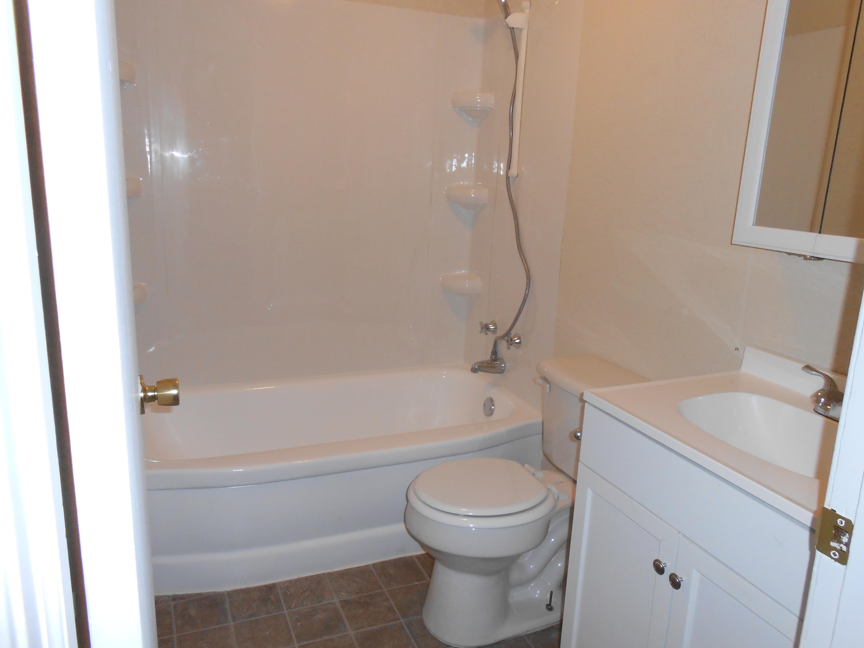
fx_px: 649
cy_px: 324
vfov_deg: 53.1
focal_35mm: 26
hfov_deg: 67.3
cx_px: 432
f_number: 3.5
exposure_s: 1/25
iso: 200
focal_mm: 4.6
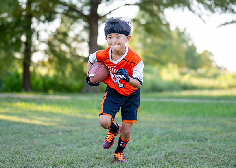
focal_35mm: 79
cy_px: 69
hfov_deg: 25.1
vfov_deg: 18.1
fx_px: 529
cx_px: 117
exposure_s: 1/1250
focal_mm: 50
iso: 160
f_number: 1.2
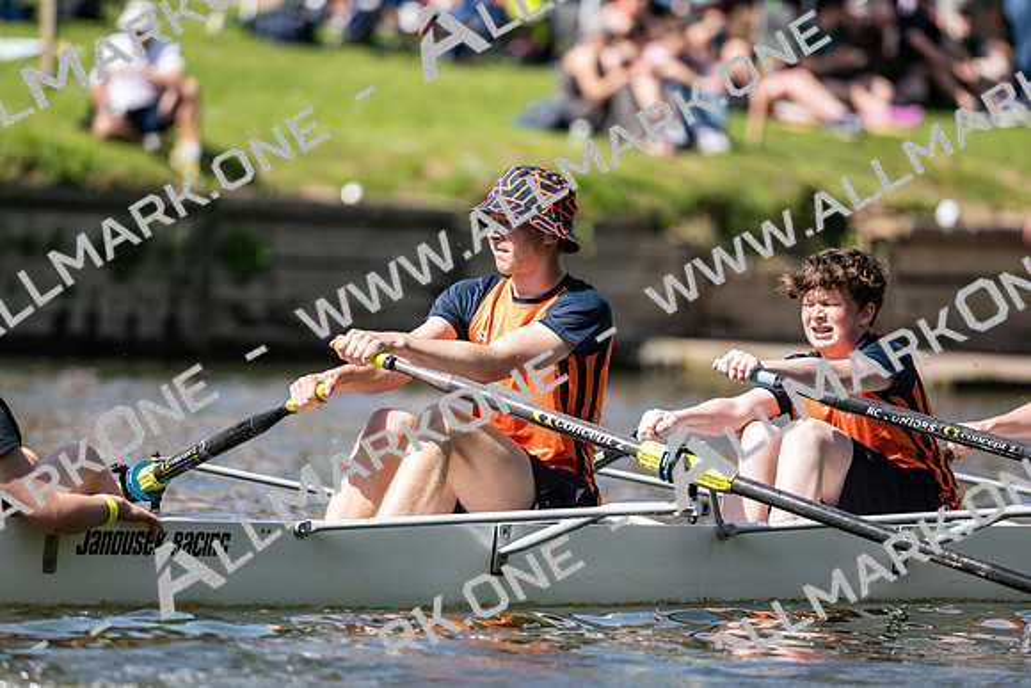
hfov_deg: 6.9
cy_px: 344
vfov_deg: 4.6
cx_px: 516
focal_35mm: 300
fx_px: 8598
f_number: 4
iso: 500
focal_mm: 300
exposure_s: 1/3200
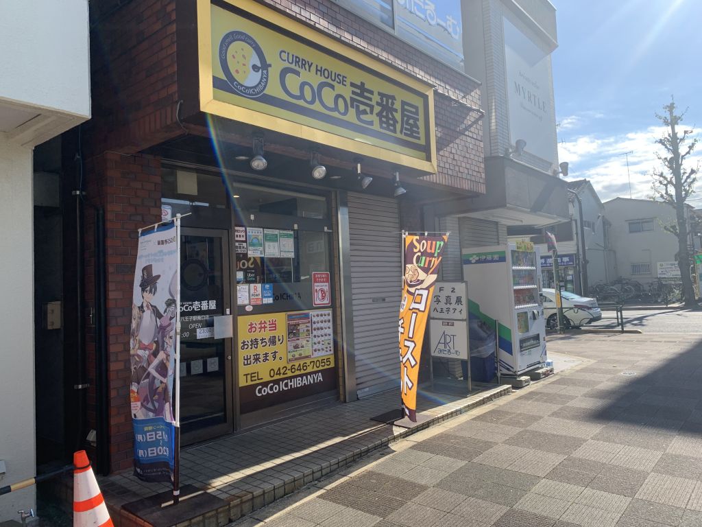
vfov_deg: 53.1
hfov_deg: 67.3
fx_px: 527
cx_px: 351
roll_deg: +1.5
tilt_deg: +3.0
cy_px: 264
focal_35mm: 26
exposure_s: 1/1076
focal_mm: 4.25
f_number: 1.8
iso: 25
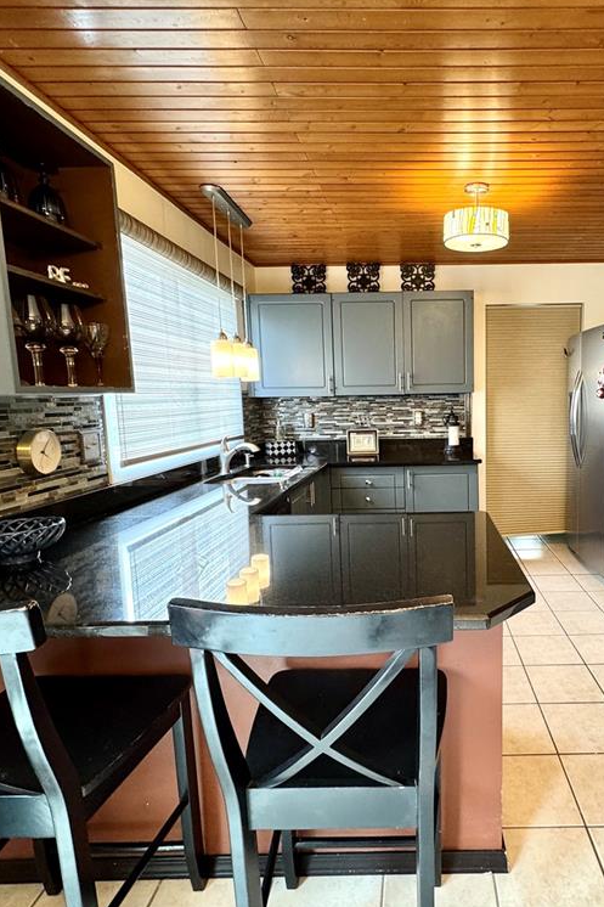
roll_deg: +0.5
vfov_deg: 84.0
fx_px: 504
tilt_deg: -7.1
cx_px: 424
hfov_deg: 59.8
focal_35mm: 20
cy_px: 455
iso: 250
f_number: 2.2
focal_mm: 2.22
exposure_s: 1/60
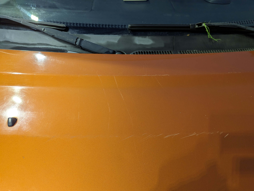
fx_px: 176
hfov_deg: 71.5
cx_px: 127
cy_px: 96
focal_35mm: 24
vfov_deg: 56.9
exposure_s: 1/23.8
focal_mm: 6.81
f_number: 1.85
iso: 53
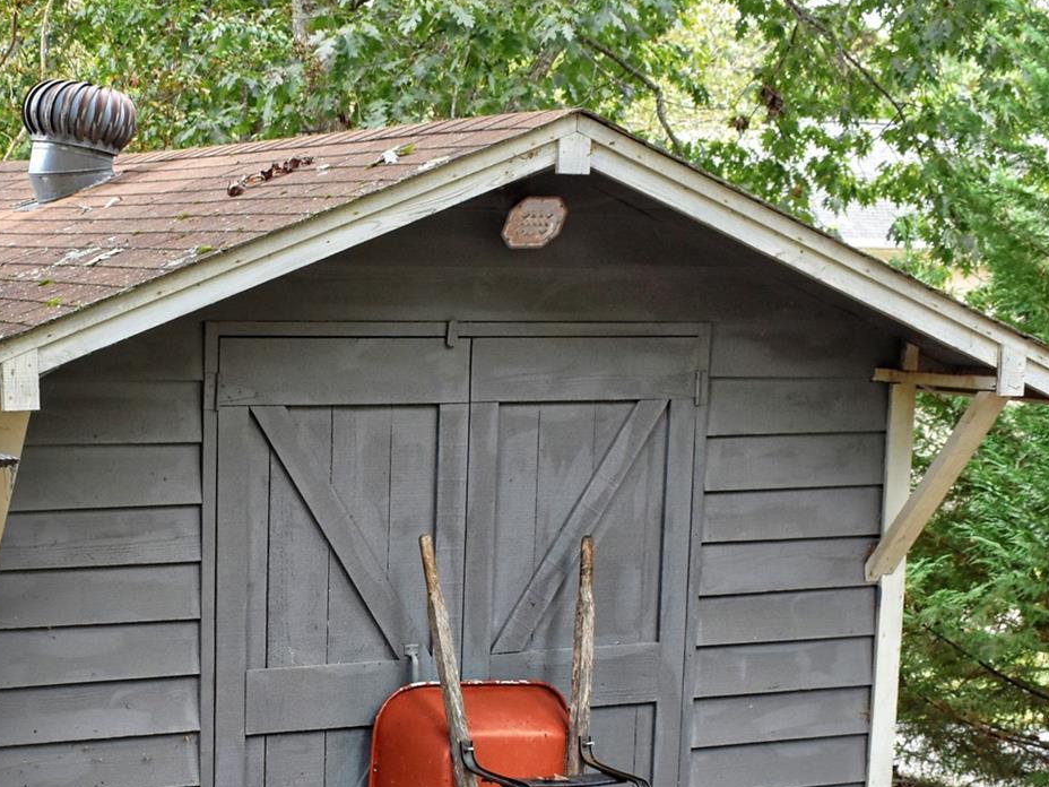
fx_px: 2121
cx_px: 274
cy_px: 639
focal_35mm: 70
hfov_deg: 27.4
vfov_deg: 20.7
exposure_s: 1/125
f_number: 5.6
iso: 400
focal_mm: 22
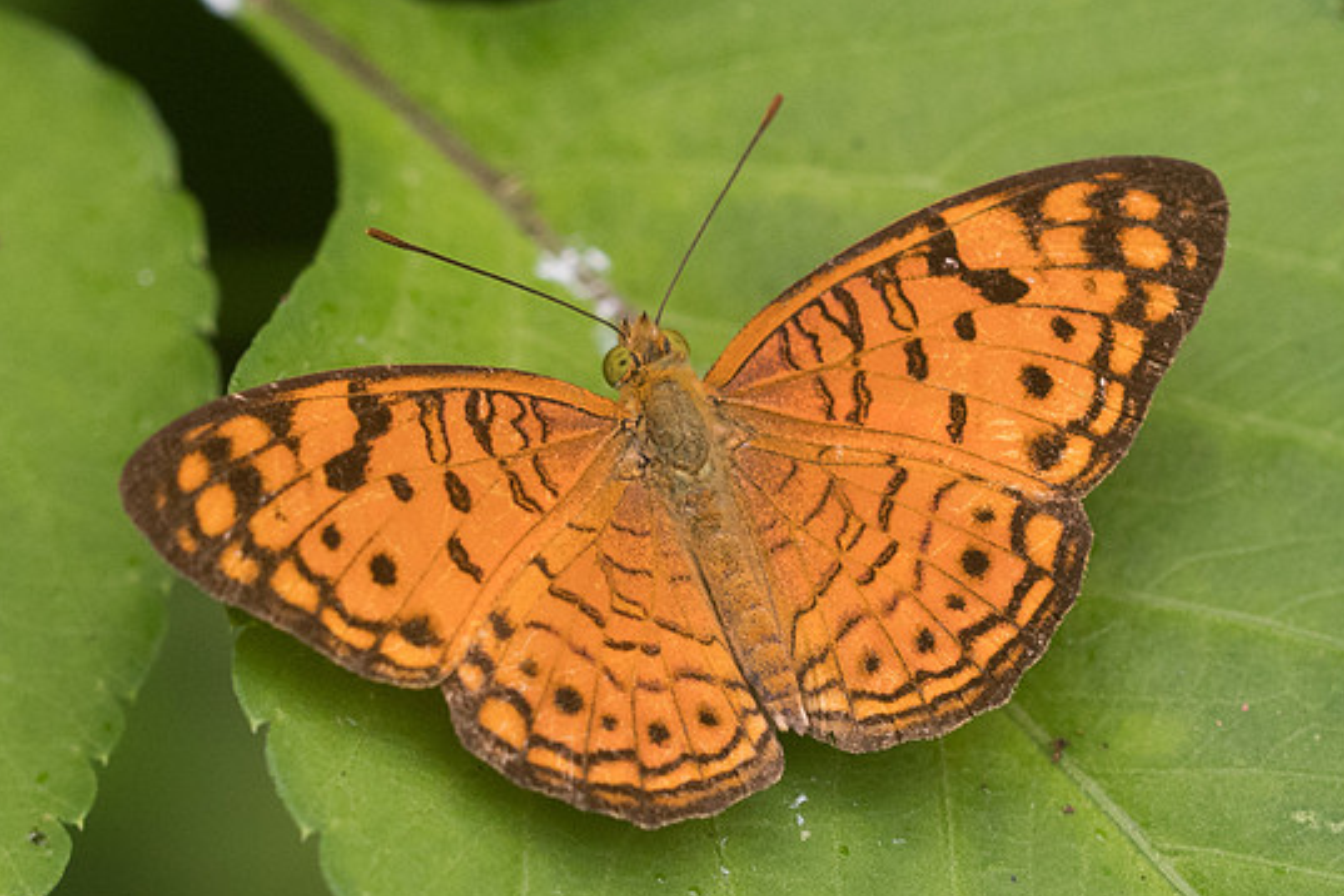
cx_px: 740
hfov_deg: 3.7
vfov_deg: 2.5
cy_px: 449
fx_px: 20718
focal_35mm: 555
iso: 800
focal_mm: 150
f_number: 5
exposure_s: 1/800
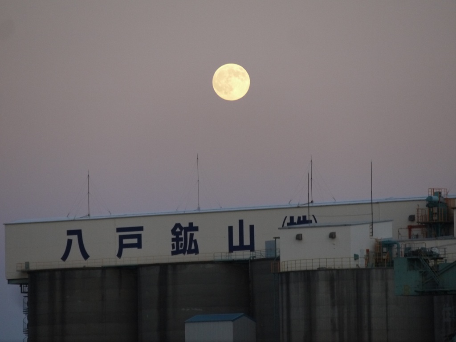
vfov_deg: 5.0
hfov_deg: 6.6
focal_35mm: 300
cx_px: 228
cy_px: 171
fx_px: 3952
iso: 800
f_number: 5.6
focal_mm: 150
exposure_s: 1/250
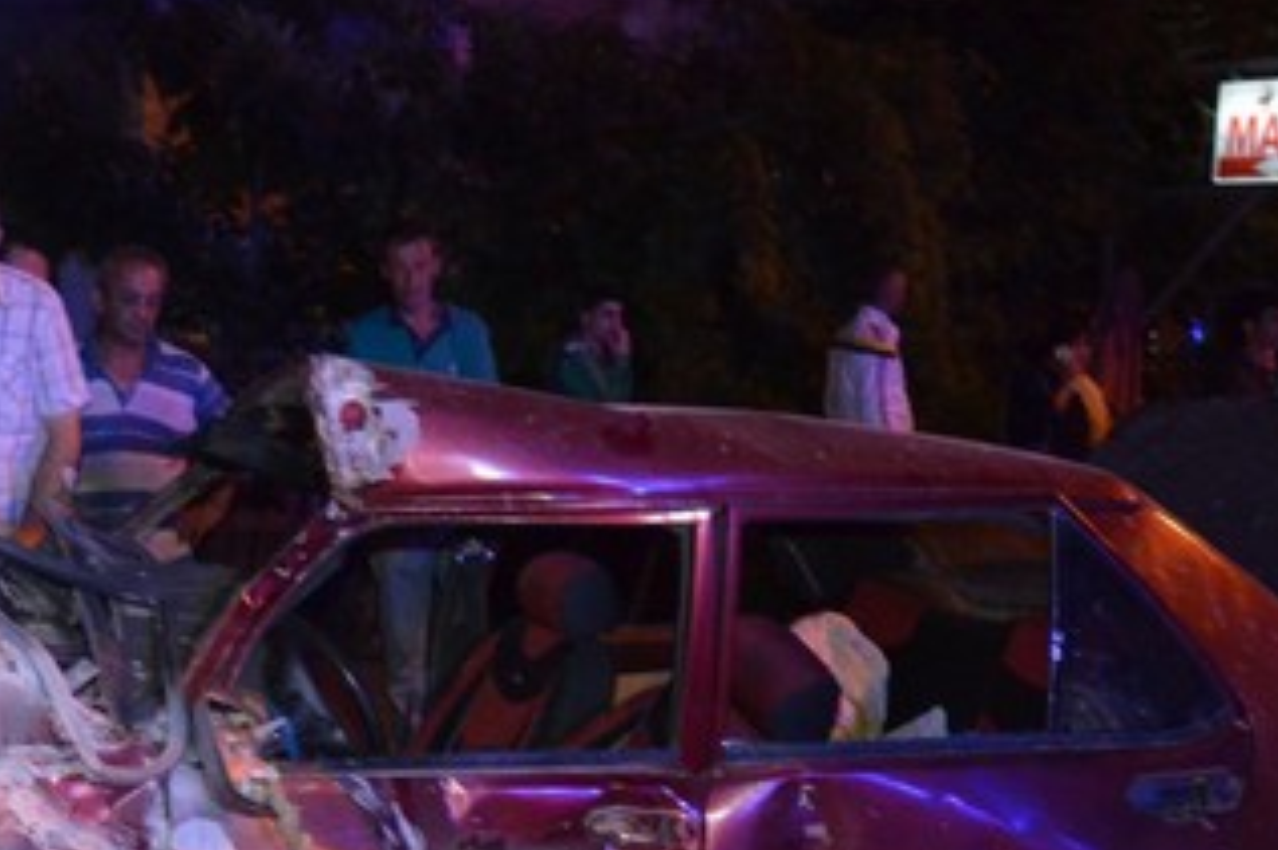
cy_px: 814
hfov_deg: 33.7
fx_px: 2022
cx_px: 206
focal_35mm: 57
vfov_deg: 23.0
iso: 3200
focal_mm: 18
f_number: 3.5
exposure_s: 1/60
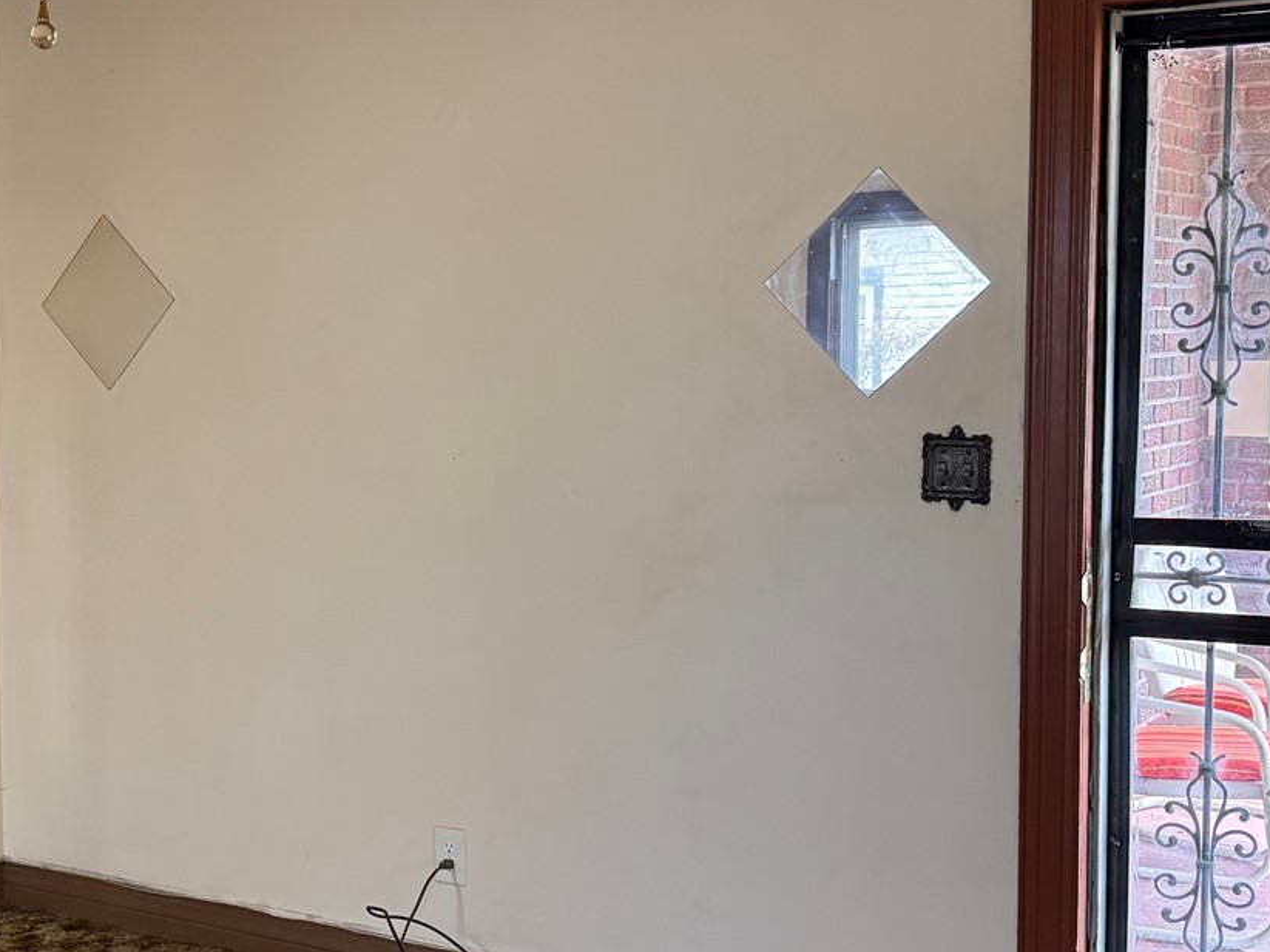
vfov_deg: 26.1
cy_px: 498
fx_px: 2054
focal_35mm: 56
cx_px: 238
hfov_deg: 33.3
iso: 200
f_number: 1.78
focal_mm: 6.76
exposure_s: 1/76
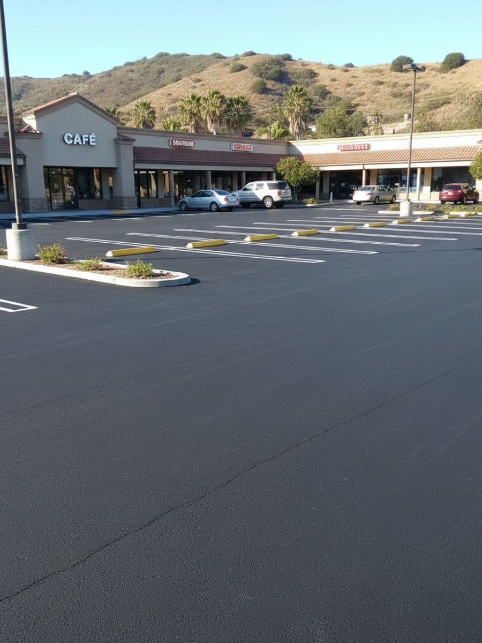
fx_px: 427
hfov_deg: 58.9
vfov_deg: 73.9
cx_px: 241
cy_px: 322
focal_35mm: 23
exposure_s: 1/976
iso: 234
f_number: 1.8
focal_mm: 6.4
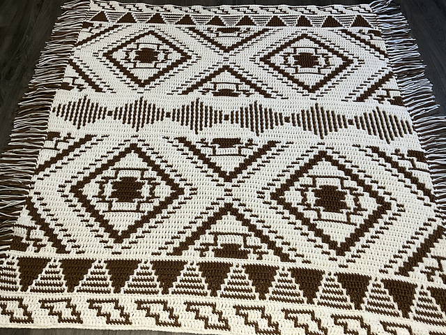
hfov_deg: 61.7
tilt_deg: -58.0
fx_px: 374
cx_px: 223
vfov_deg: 48.2
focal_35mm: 29
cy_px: 168
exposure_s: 1/60
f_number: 1.8
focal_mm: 3
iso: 160
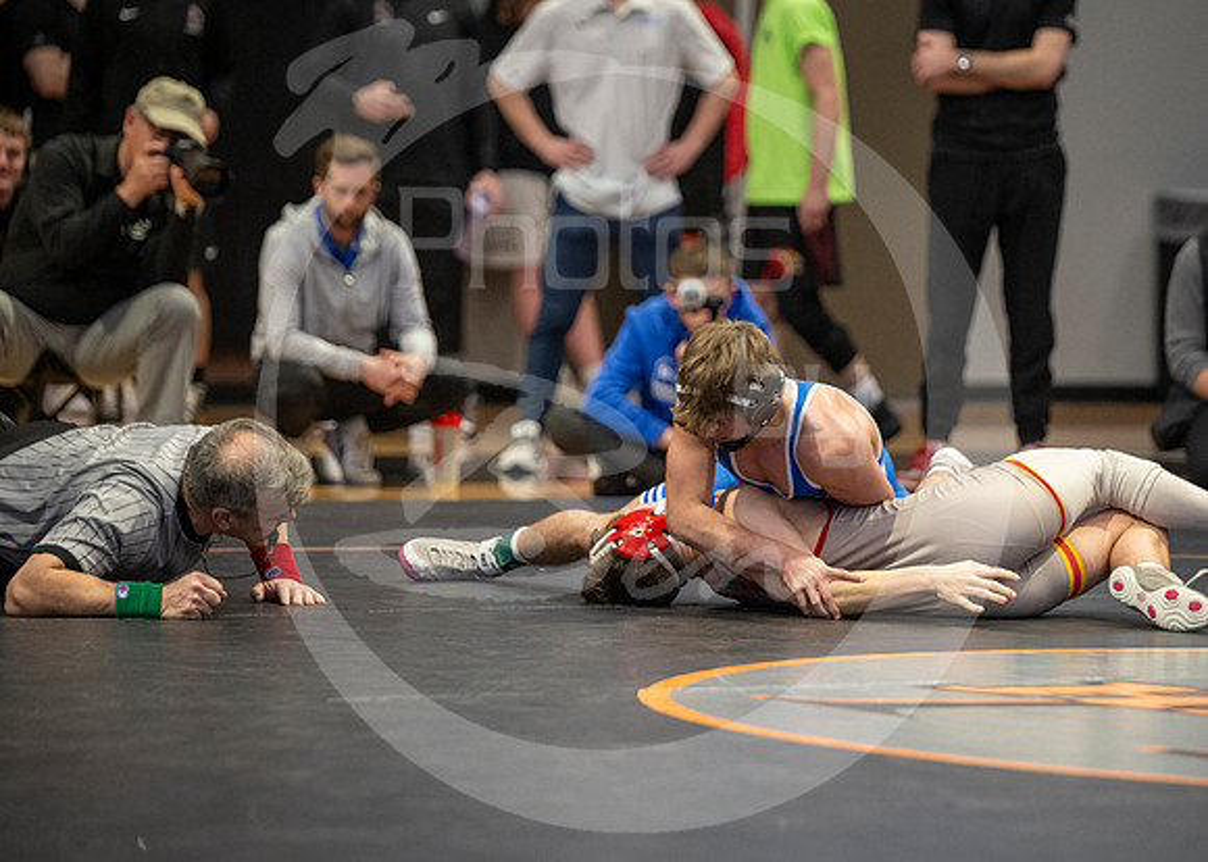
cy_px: 475
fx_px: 6651
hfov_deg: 10.4
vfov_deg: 7.4
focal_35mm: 194
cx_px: 731
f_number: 2.8
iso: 3200
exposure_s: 1/1000
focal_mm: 150
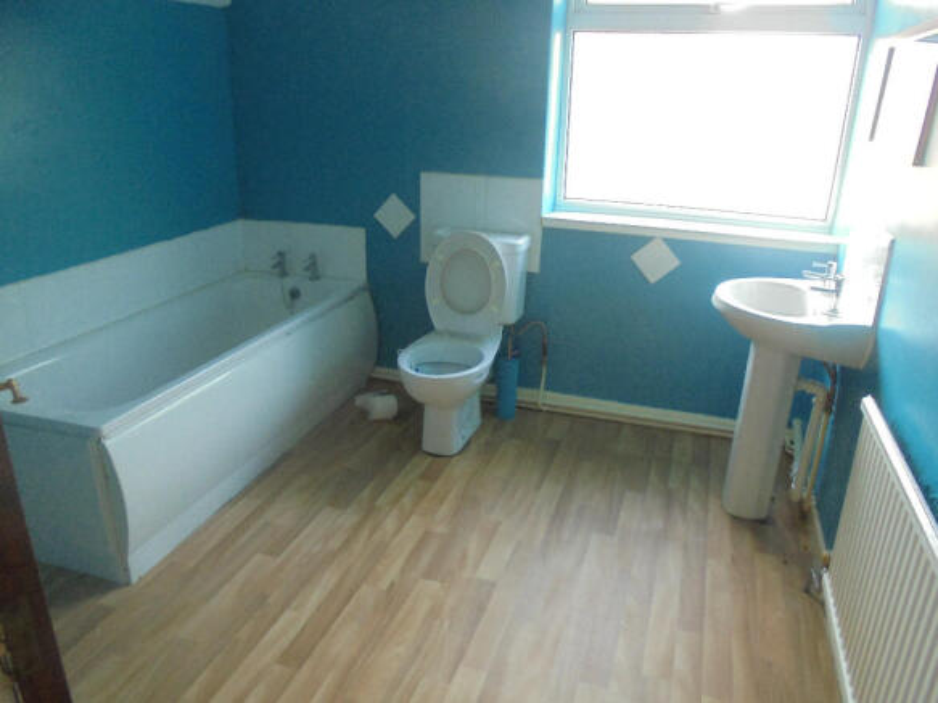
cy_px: 352
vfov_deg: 53.0
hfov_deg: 67.3
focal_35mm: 26
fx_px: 704
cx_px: 469
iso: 320
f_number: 3.5
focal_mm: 4.6
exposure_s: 1/40
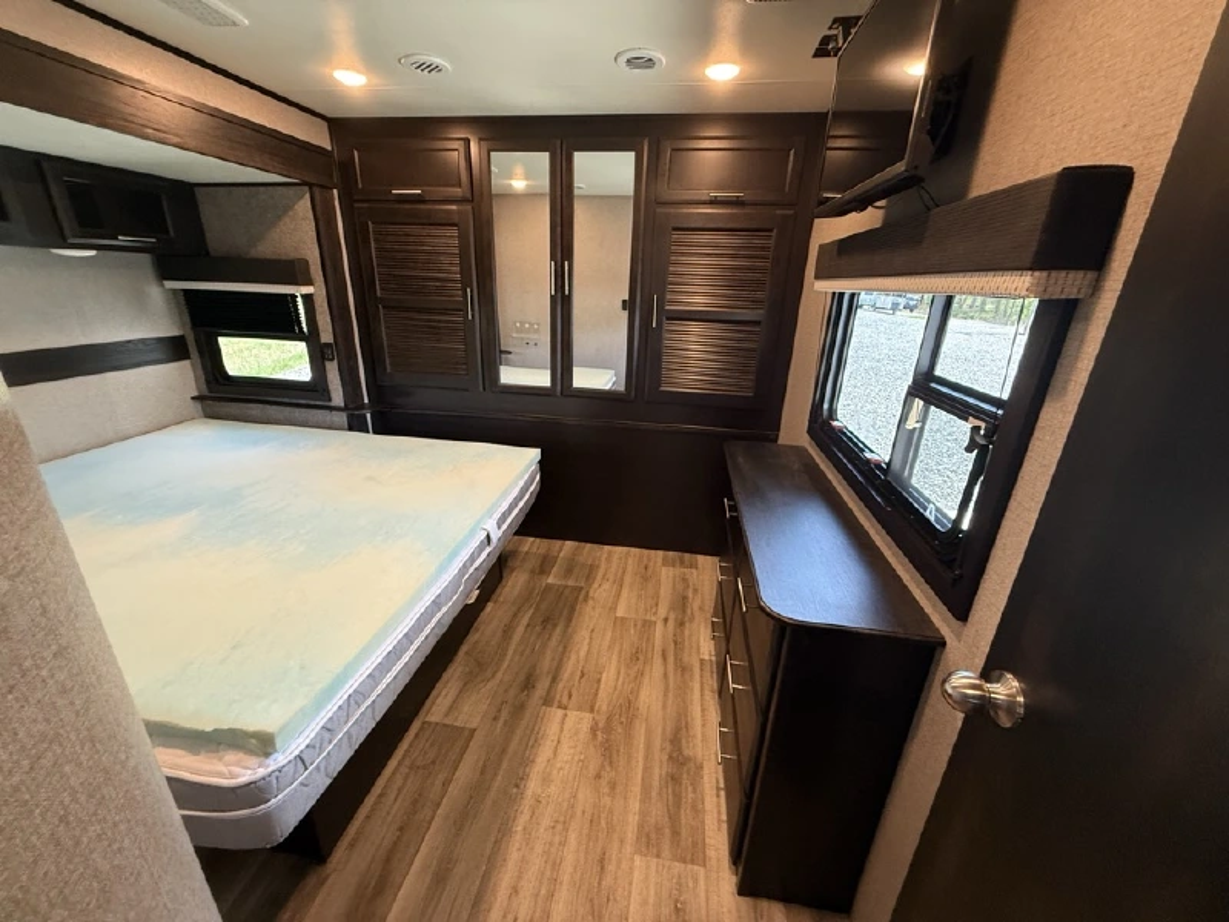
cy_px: 461
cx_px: 614
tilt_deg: -18.3
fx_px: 497
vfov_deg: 85.7
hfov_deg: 102.1
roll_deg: -2.6
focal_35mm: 14
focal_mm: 2.22
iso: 320
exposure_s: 1/46
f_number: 2.2
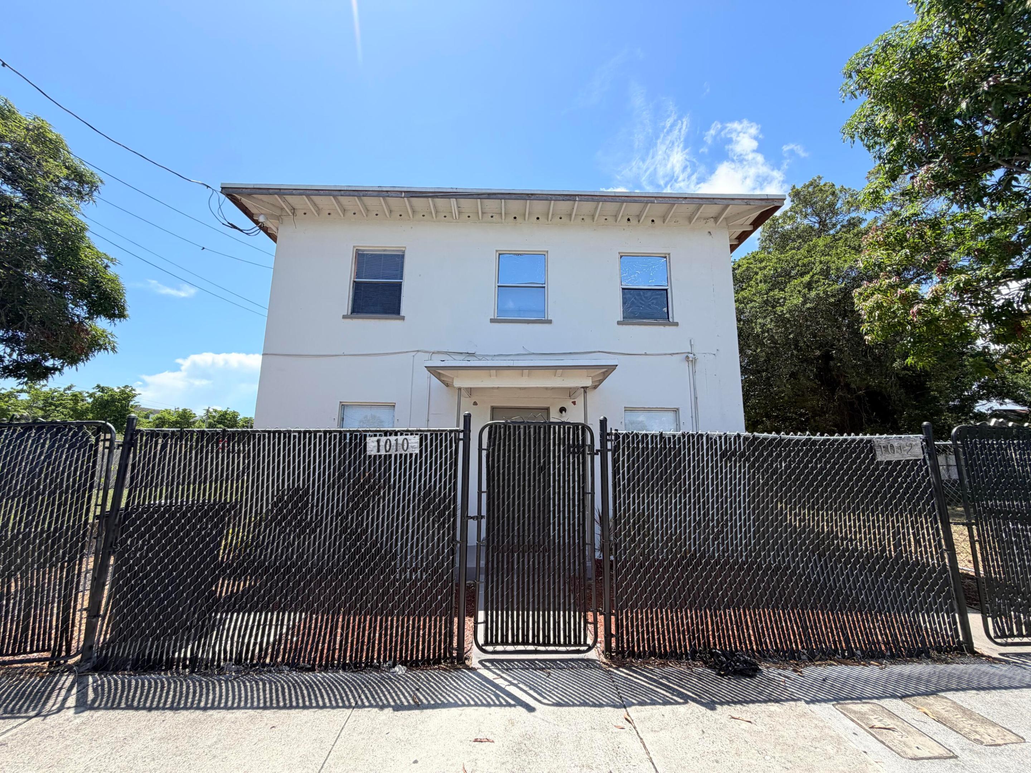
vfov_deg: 85.7
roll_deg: -0.2
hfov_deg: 102.1
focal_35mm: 14
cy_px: 386
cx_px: 516
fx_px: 417
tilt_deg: +11.2
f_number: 2.2
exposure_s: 1/770
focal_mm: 2.22
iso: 32
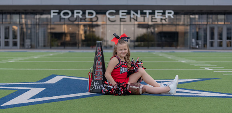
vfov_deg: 14.1
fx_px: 457
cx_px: 115
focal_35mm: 77
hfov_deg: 28.5
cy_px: 63
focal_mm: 70
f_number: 2.8
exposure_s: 1/320
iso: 125
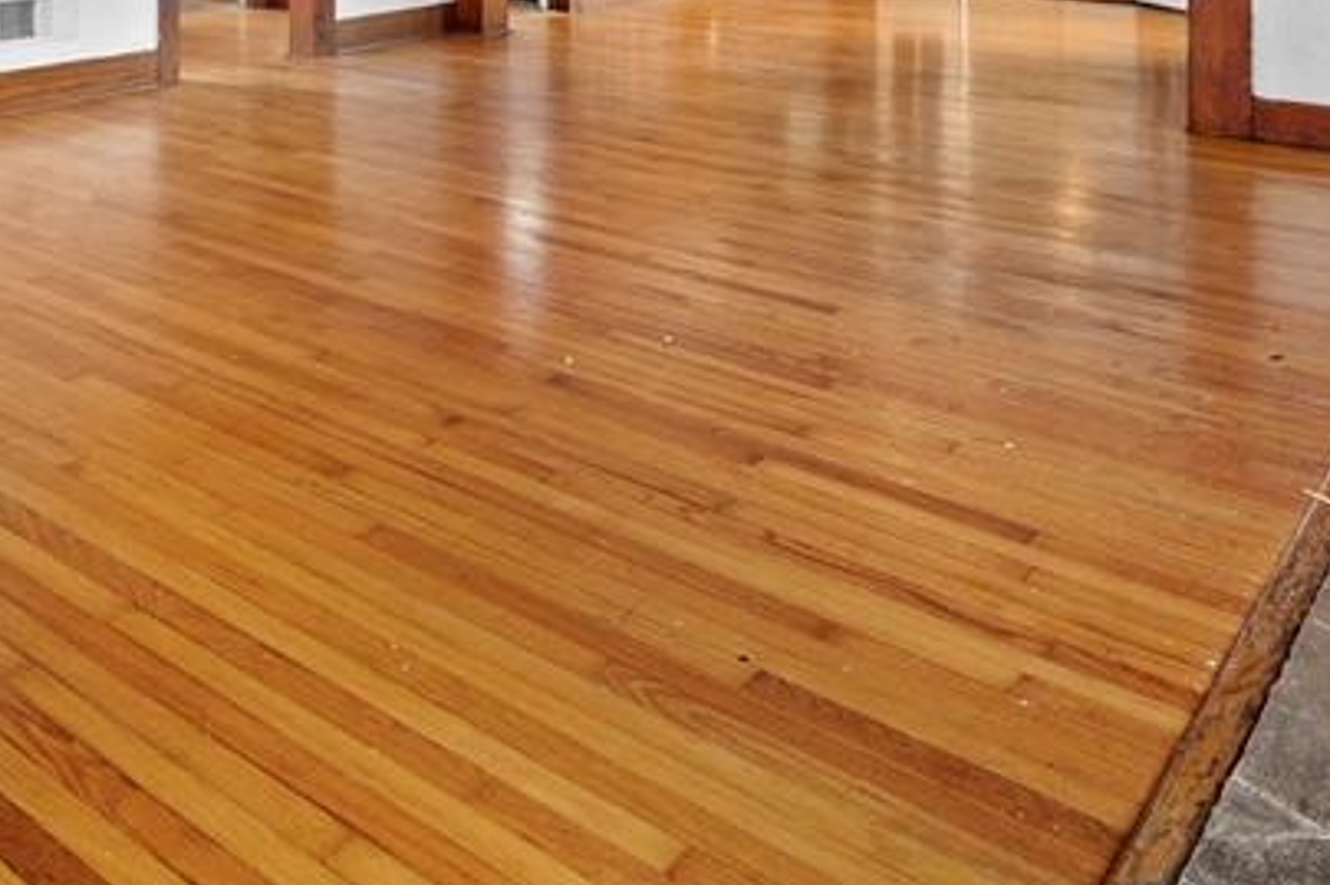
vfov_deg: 30.3
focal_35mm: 38
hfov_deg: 46.3
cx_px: 158
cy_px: -155
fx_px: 1403
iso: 200
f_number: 9
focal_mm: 10
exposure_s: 2
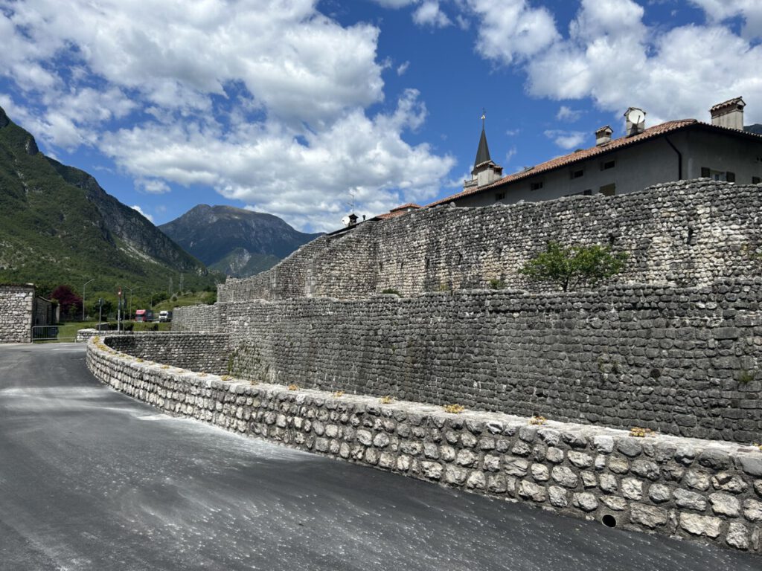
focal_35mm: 26
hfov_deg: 67.3
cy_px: 286
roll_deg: -0.6
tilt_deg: +2.5
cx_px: 381
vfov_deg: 53.1
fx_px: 572
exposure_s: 1/6211
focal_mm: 5.7
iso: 50
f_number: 1.5
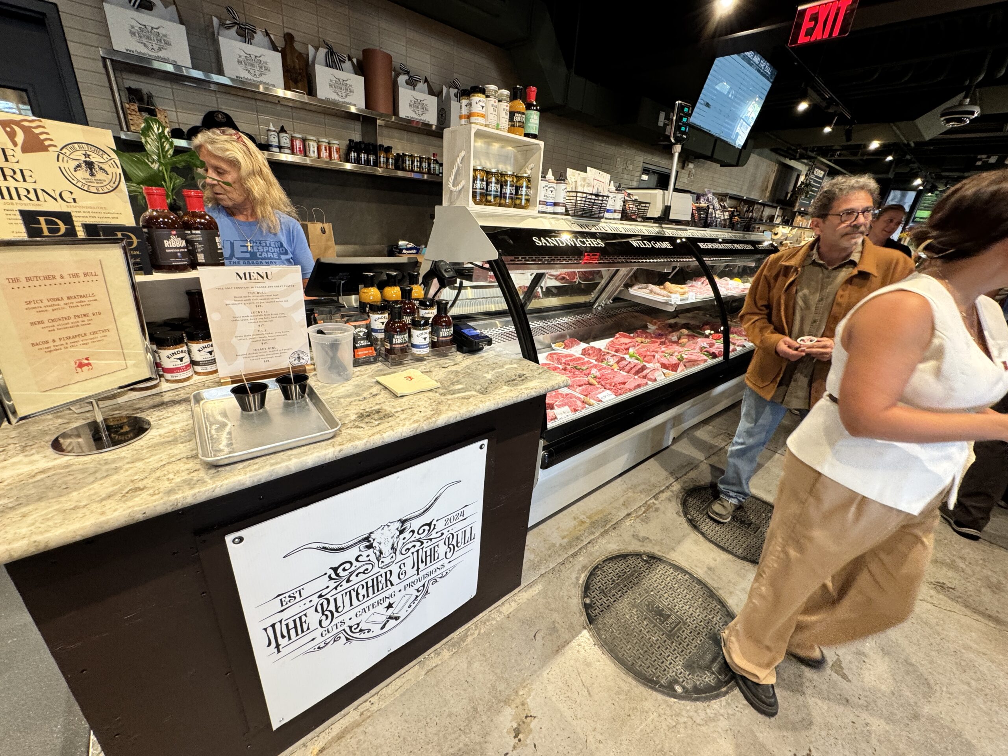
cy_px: 378
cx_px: 504
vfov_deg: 85.7
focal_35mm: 14
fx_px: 408
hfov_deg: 102.1
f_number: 2.2
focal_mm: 2.22
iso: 200
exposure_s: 1/60
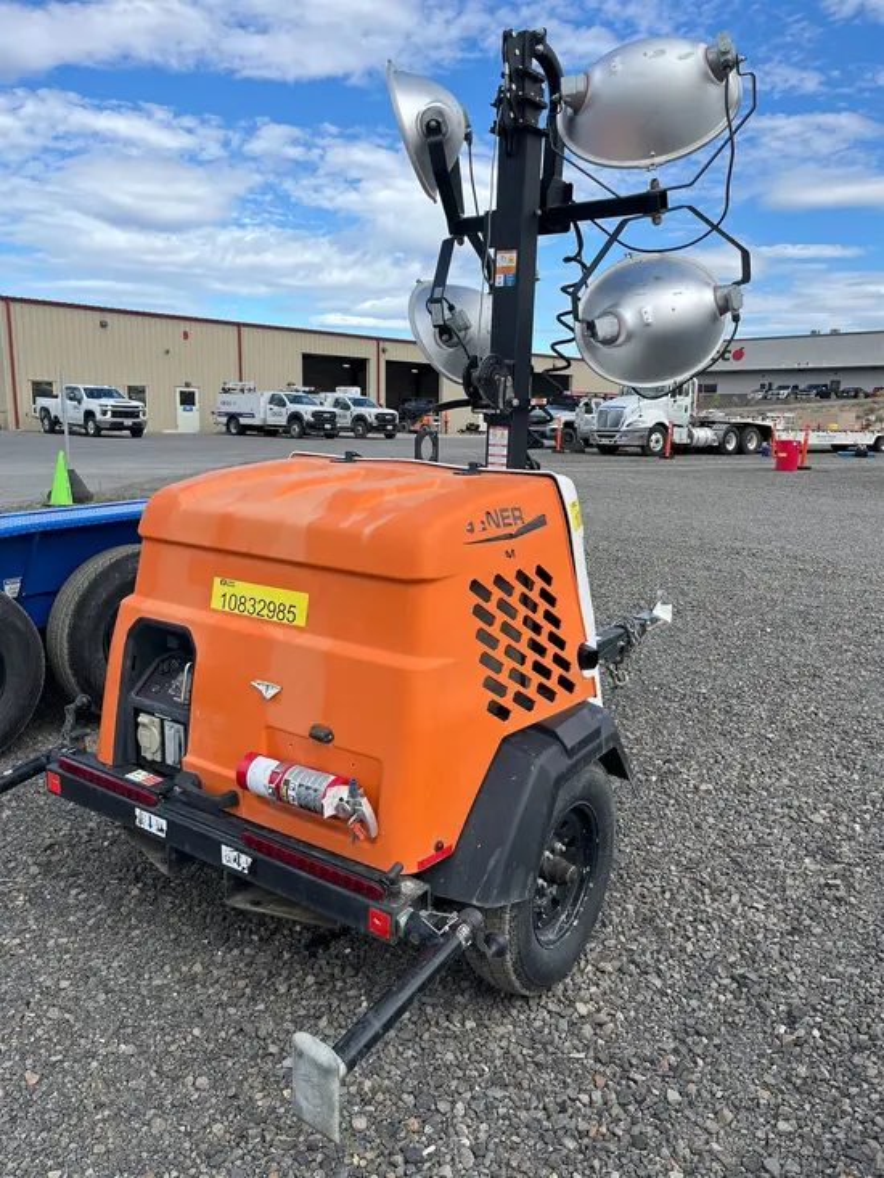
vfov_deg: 67.3
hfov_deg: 53.1
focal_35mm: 26
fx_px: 885
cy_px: 589
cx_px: 442
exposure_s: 1/2024
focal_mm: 5.1
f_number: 1.6
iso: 50
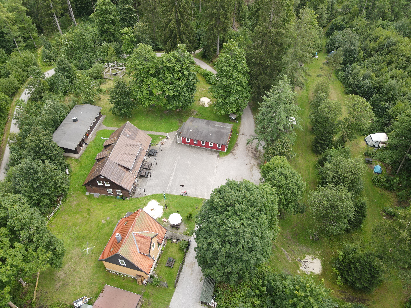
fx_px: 285
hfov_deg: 71.6
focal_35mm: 24
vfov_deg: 56.8
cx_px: 206
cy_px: 154
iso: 100
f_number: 2.8
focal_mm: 4.5
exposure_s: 1/160
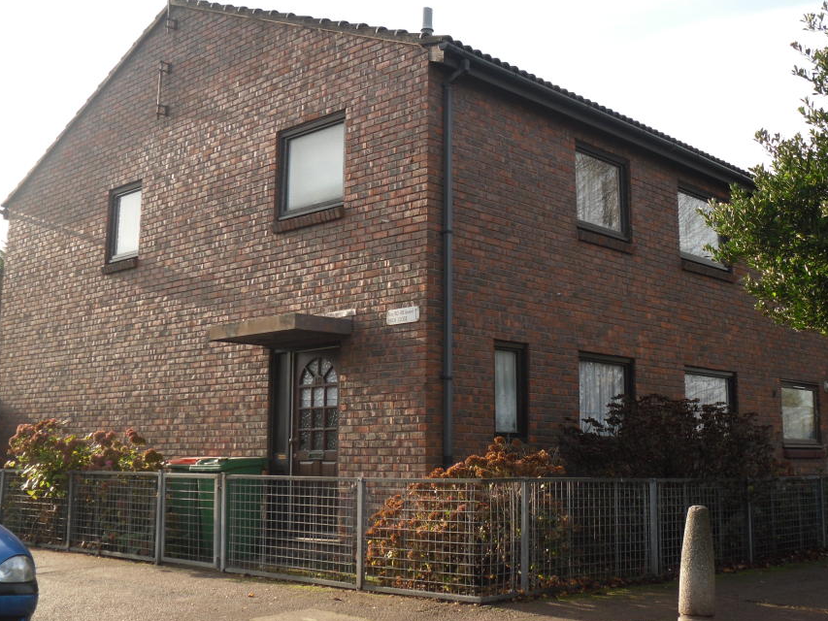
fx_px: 1005
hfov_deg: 44.7
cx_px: 459
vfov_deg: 34.3
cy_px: 270
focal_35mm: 42
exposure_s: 1/250
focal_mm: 6.3
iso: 80
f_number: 3
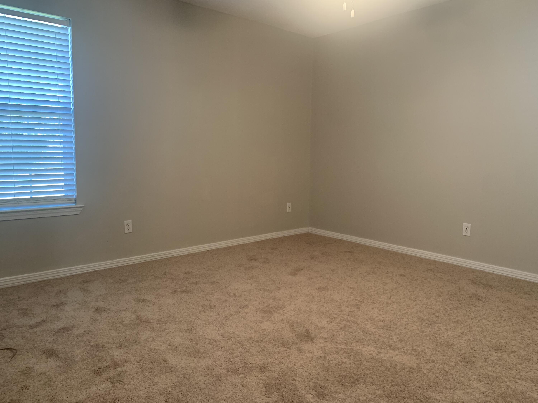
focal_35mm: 26
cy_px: 202
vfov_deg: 53.1
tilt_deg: -6.5
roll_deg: -1.4
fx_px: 404
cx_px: 269
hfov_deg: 67.3
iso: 200
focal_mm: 4.25
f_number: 1.8
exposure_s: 1/60
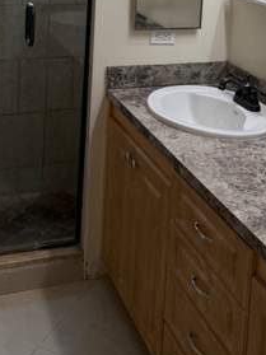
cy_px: -36
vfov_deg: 31.1
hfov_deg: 26.5
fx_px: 564
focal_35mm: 55
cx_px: 135
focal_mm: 6.76
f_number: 1.78
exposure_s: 1/212
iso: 125
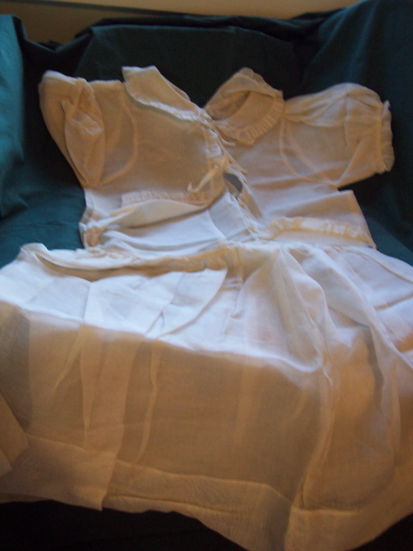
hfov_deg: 38.7
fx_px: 589
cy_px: 276
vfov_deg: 50.1
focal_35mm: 37
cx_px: 206
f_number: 2.8
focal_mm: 5.6
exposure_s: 1/20
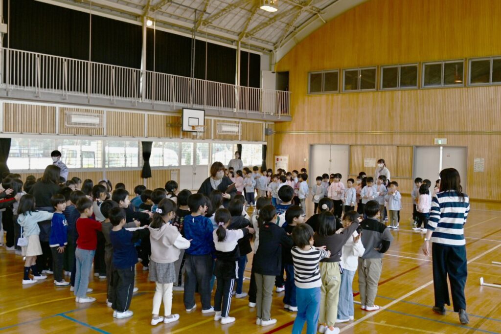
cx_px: 250
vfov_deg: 36.9
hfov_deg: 53.1
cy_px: 167
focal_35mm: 36
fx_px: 501
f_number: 4
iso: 400
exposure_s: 1/200
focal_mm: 24
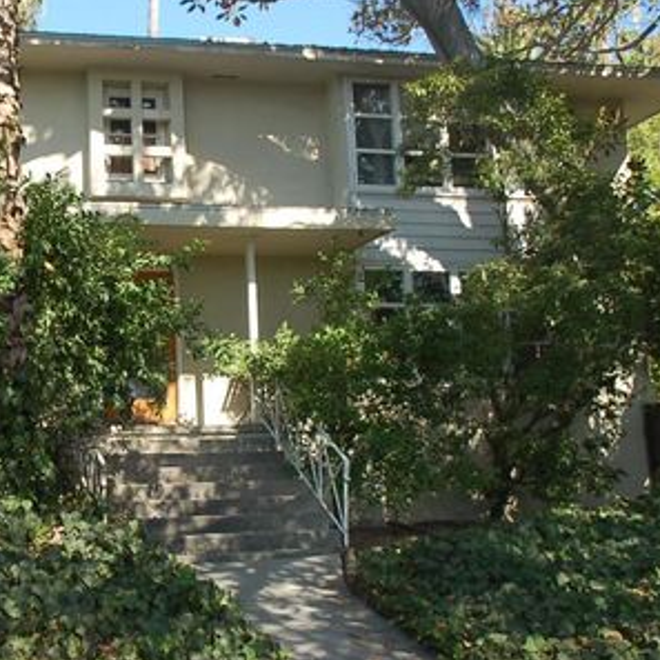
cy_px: 326
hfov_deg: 30.9
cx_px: 120
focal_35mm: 54
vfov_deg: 31.8
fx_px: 1159
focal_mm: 25
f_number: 7.1
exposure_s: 1/200
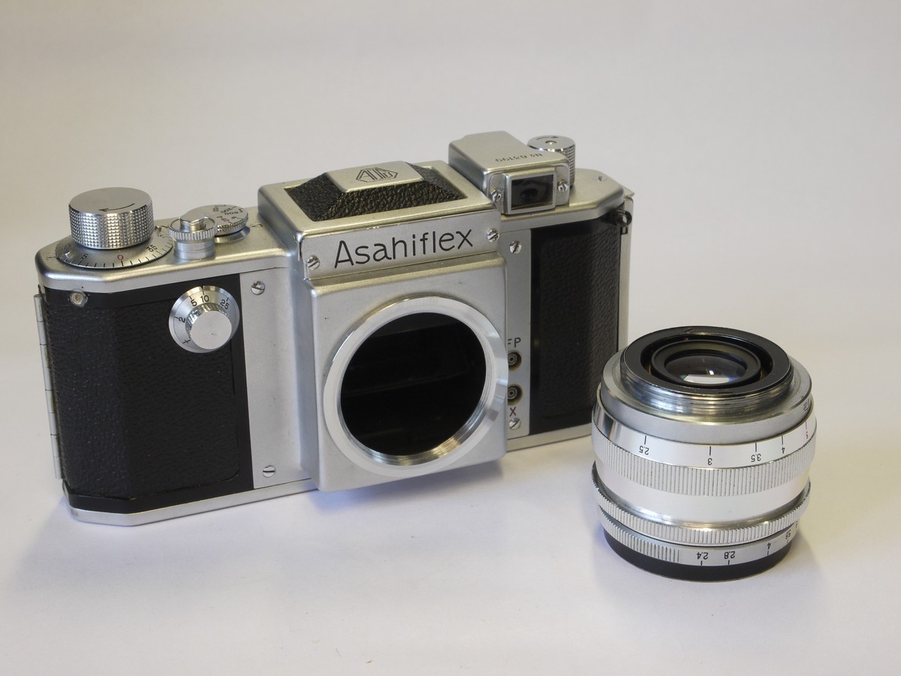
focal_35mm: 68
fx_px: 1770
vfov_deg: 21.6
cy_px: 338
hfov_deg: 28.6
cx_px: 450
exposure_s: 1/13
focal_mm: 34
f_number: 11
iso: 400
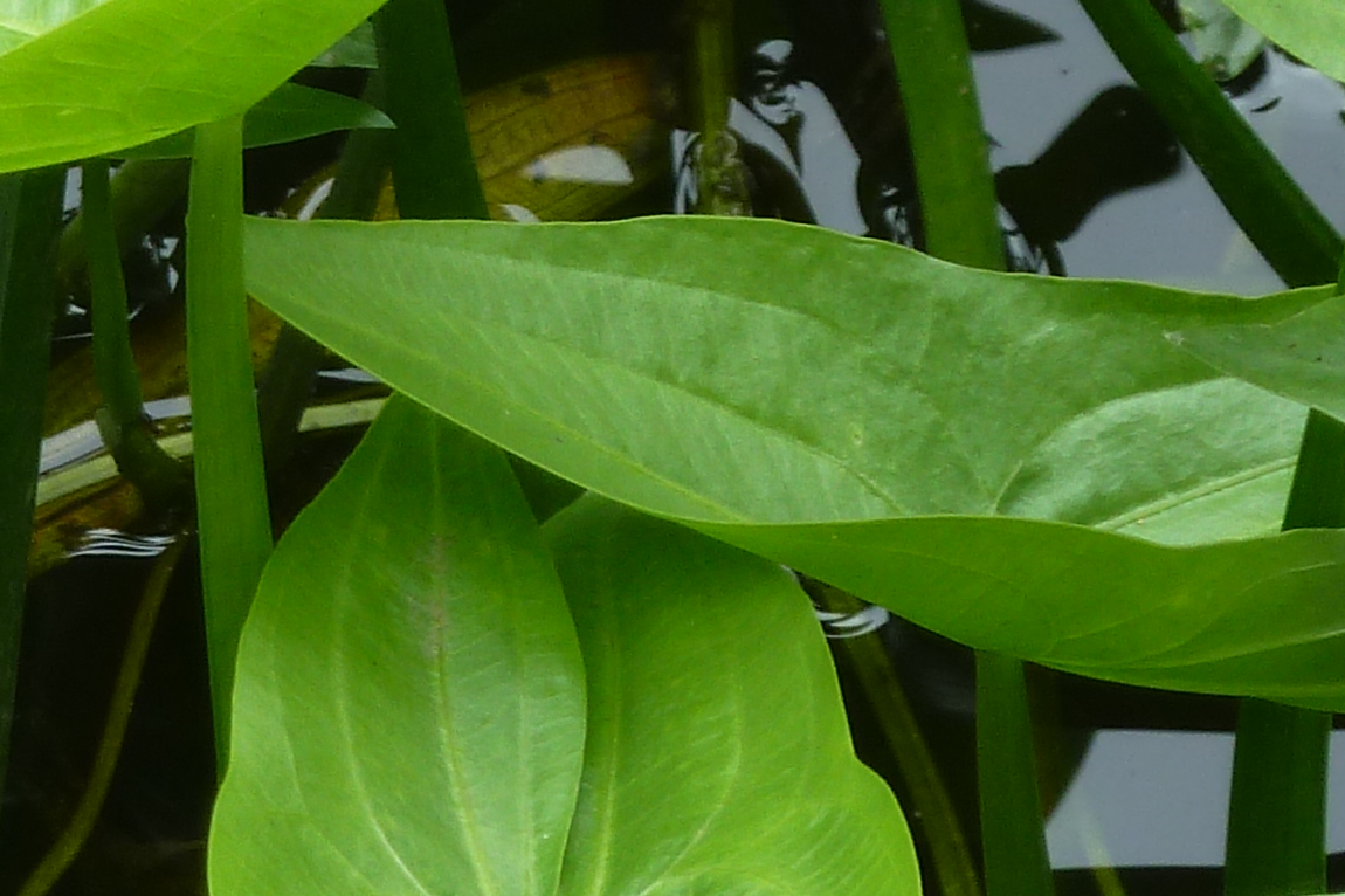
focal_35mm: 532
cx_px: -689
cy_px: 62
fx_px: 19869
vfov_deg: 2.6
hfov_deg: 3.9
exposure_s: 1/60
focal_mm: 24.1
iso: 100
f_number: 4.5
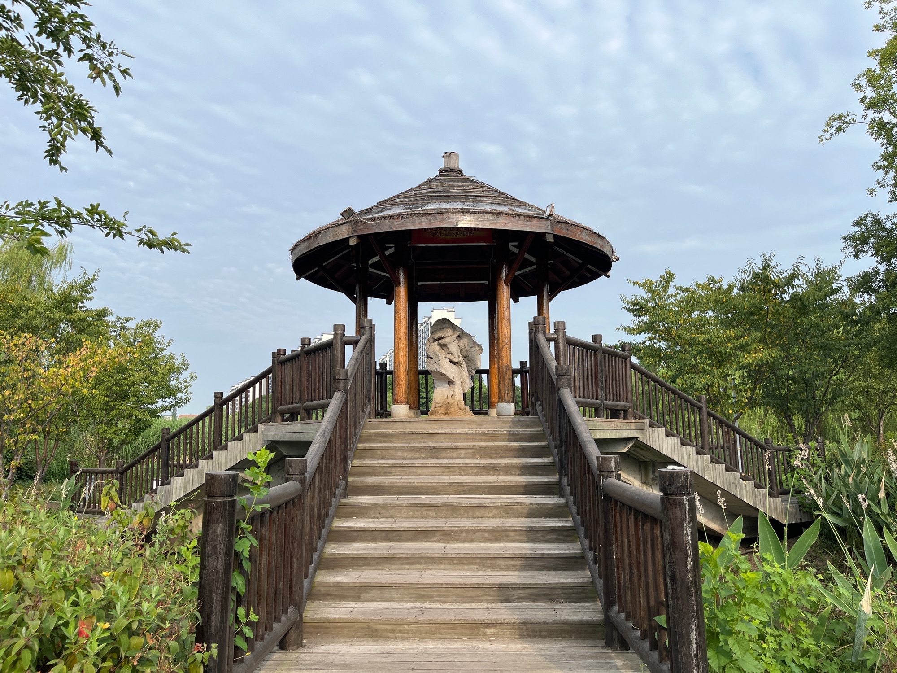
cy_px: 336
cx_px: 448
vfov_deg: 53.1
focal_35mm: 26
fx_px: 674
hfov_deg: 67.3
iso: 50
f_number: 1.6
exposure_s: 1/2513
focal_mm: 5.1
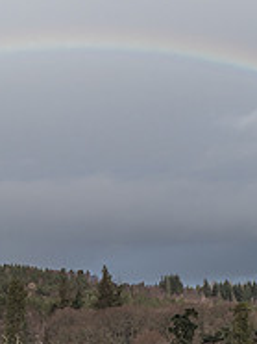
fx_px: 744
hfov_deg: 19.6
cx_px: 118
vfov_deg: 25.9
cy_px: 215
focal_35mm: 75
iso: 200
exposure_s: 1/1600
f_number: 4
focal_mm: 12
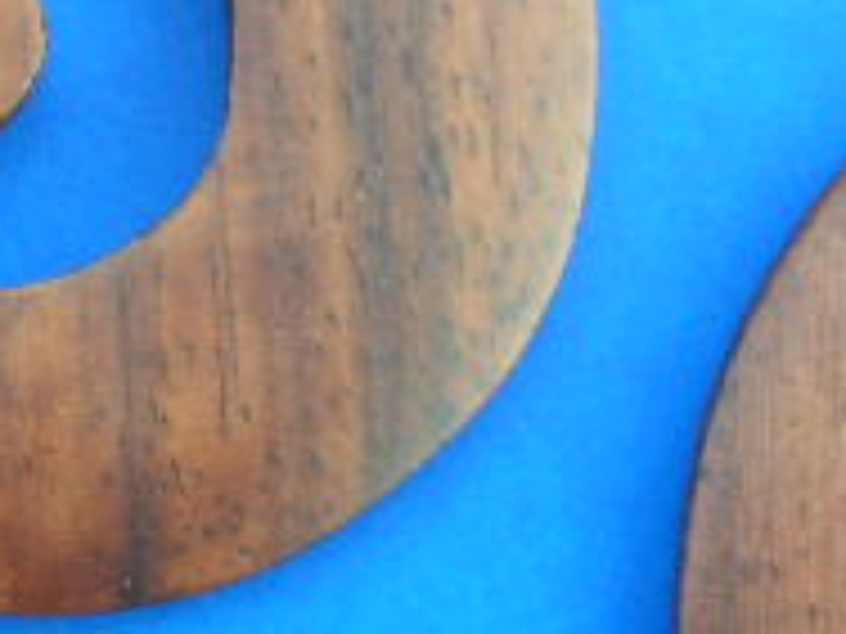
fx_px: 2908
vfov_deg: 12.5
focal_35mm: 119
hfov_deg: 16.5
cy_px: 315
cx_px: 454
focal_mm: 5.8
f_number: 2.8
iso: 50
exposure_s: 1/49.7
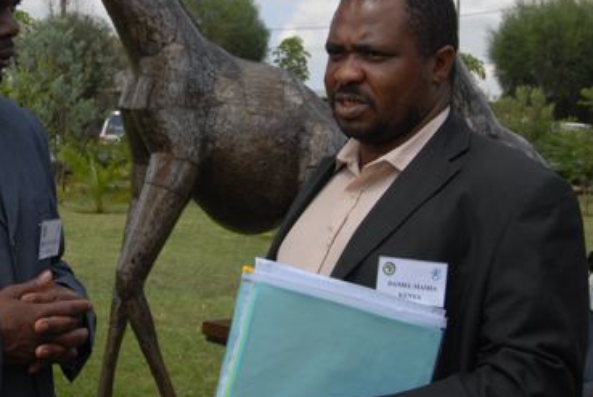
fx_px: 1286
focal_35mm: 78
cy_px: 117
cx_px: 202
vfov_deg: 17.5
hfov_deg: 25.8
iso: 125
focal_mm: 30
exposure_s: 1/320
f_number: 6.3
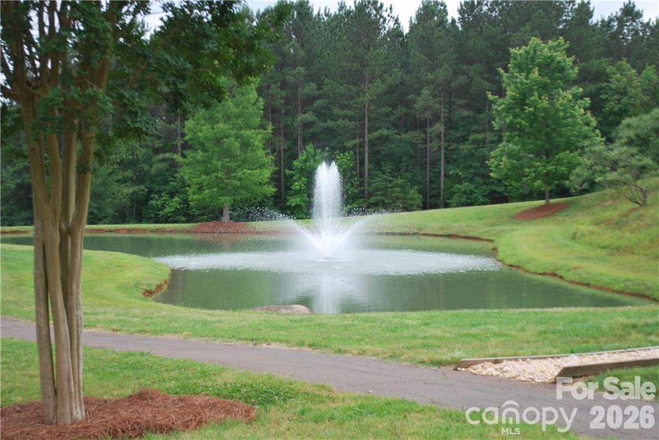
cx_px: 330
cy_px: 220
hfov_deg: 30.5
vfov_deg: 20.6
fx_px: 1209
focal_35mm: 66
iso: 100
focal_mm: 44
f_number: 5.3
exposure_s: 1/100
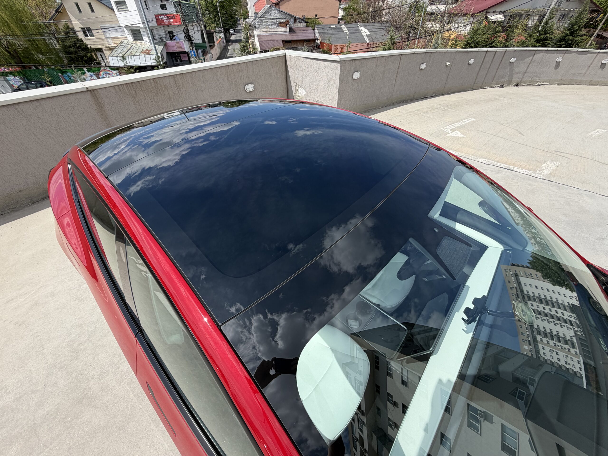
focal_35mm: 14
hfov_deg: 102.1
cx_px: 304
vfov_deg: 85.7
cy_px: 228
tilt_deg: -41.5
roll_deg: +3.1
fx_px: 246
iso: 25
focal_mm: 2.22
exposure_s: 1/770
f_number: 2.2
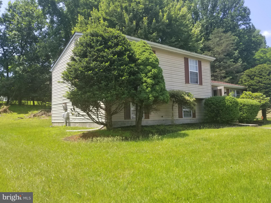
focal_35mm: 26
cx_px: 136
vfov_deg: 53.0
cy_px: 102
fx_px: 203
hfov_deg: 67.3
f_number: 1.7
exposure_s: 1/1168
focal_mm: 4.25
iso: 50
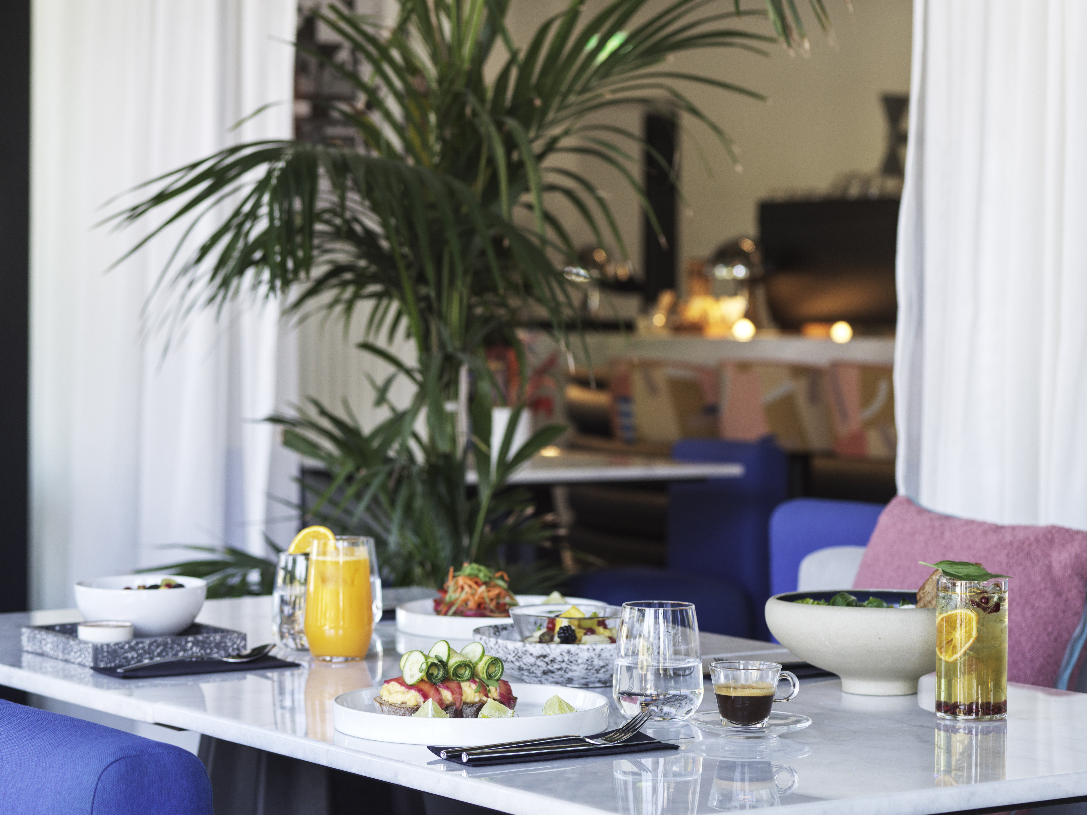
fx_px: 2951
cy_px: 408
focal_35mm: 94
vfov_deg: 15.7
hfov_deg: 20.9
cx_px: 544
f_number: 8
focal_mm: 120
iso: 400
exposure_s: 1/20
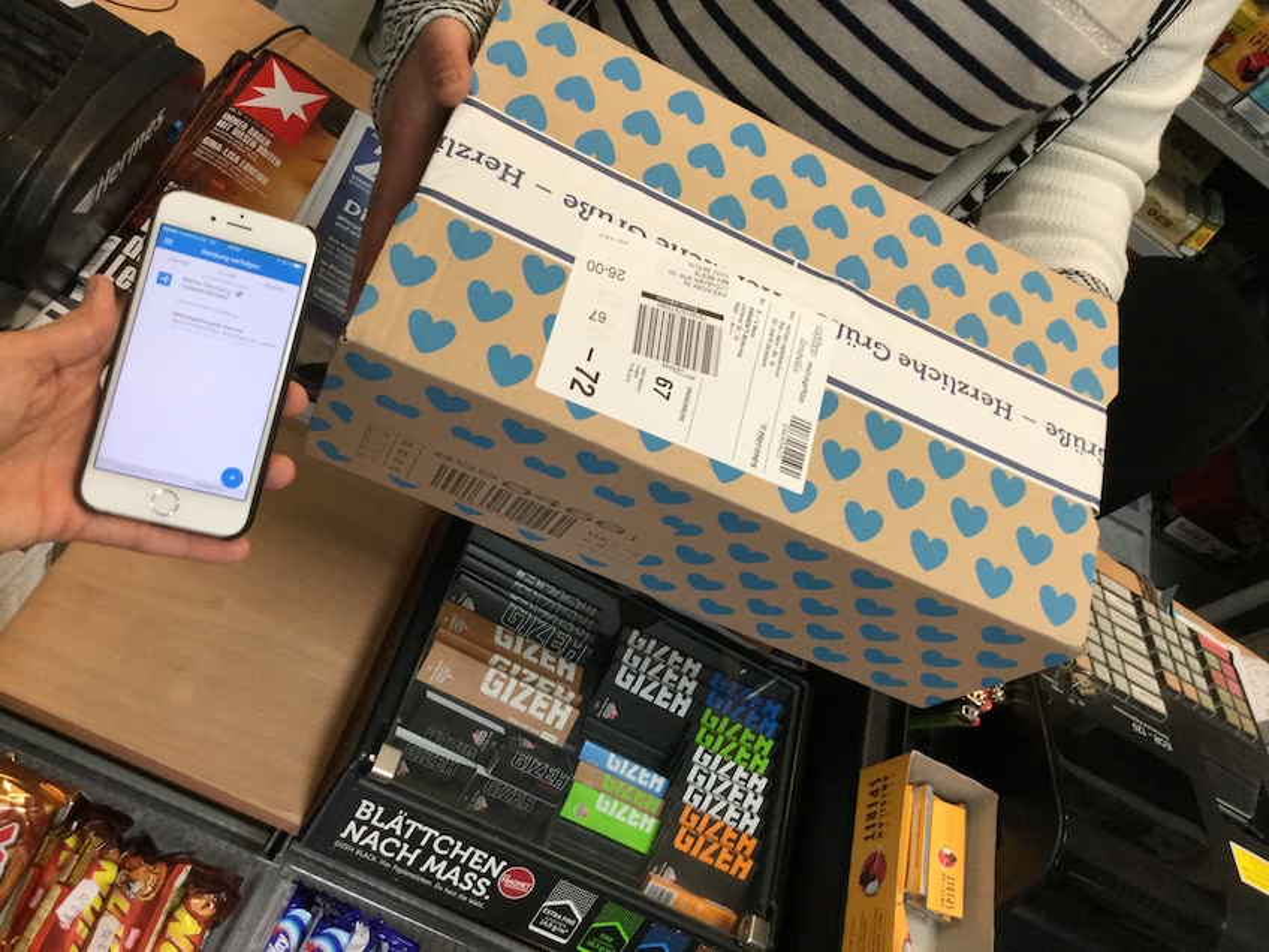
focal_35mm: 31
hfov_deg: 58.4
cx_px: 634
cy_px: 476
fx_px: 1136
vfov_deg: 45.4
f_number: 2.4
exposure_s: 1/33
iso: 50
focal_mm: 3.3
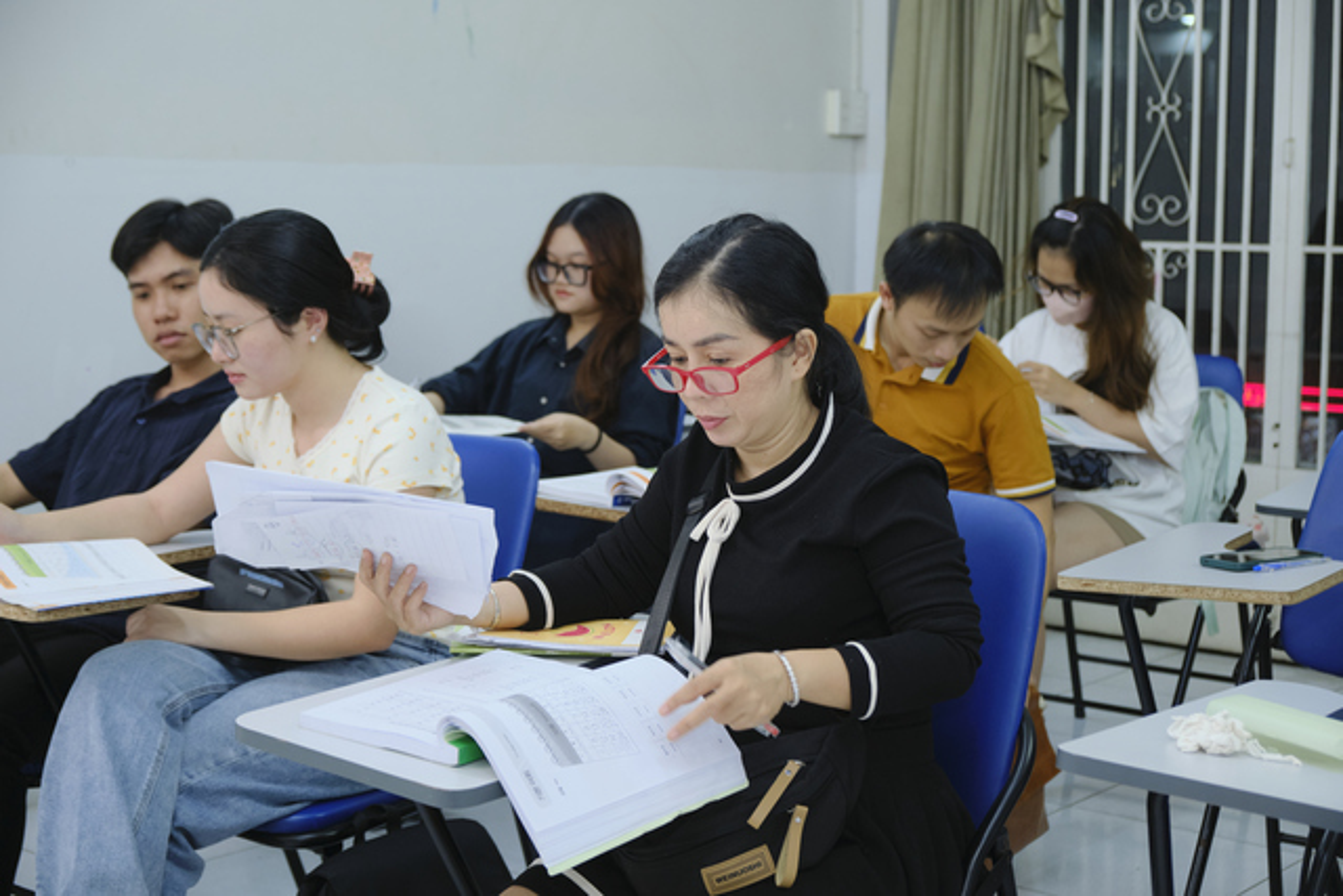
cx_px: 672
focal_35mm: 56
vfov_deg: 24.2
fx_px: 2089
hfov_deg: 35.6
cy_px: 448
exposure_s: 1/100
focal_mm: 37.4
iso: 800
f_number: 3.6
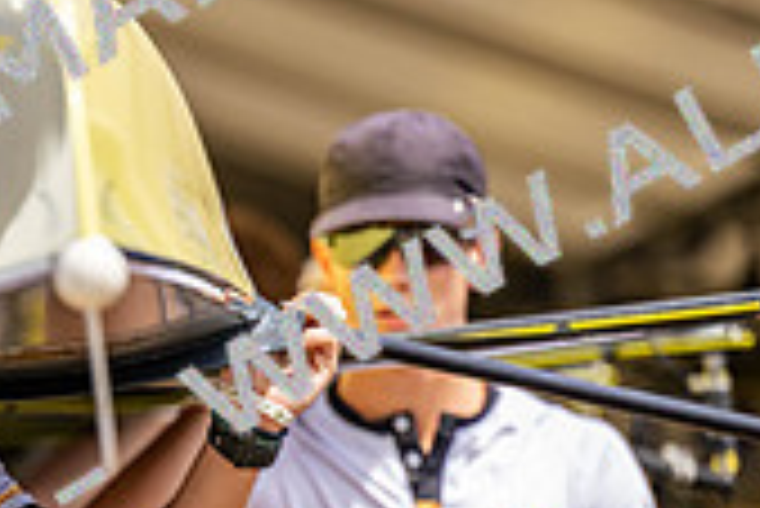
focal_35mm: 685
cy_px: 510
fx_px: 14473
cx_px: -148
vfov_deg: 2.0
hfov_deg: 3.0
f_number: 2.8
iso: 180
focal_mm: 200
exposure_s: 1/2000
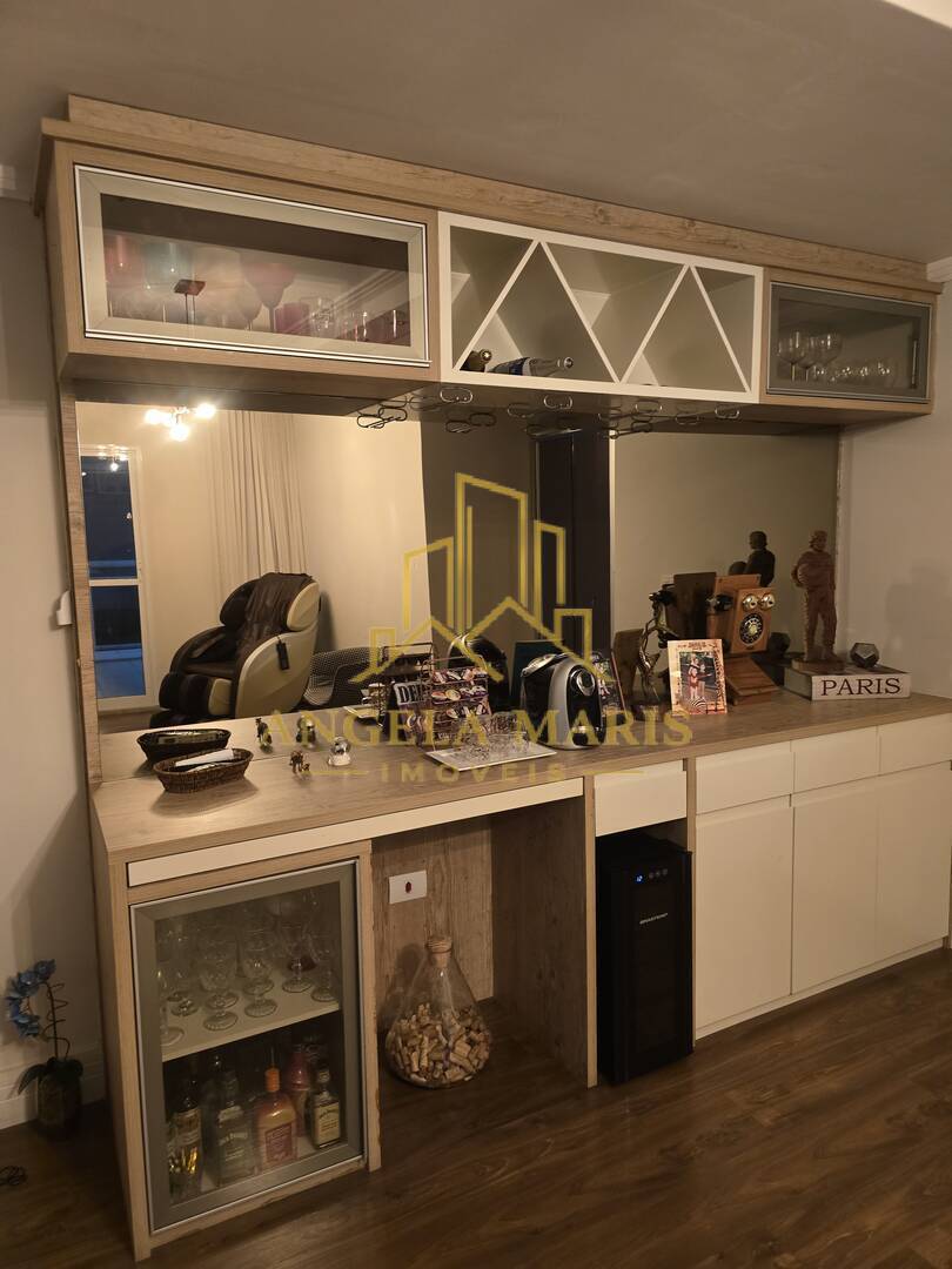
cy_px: 634
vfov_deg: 73.9
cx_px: 476
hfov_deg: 58.9
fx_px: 843
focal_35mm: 23
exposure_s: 1/30
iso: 500
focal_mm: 6.3
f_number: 1.7
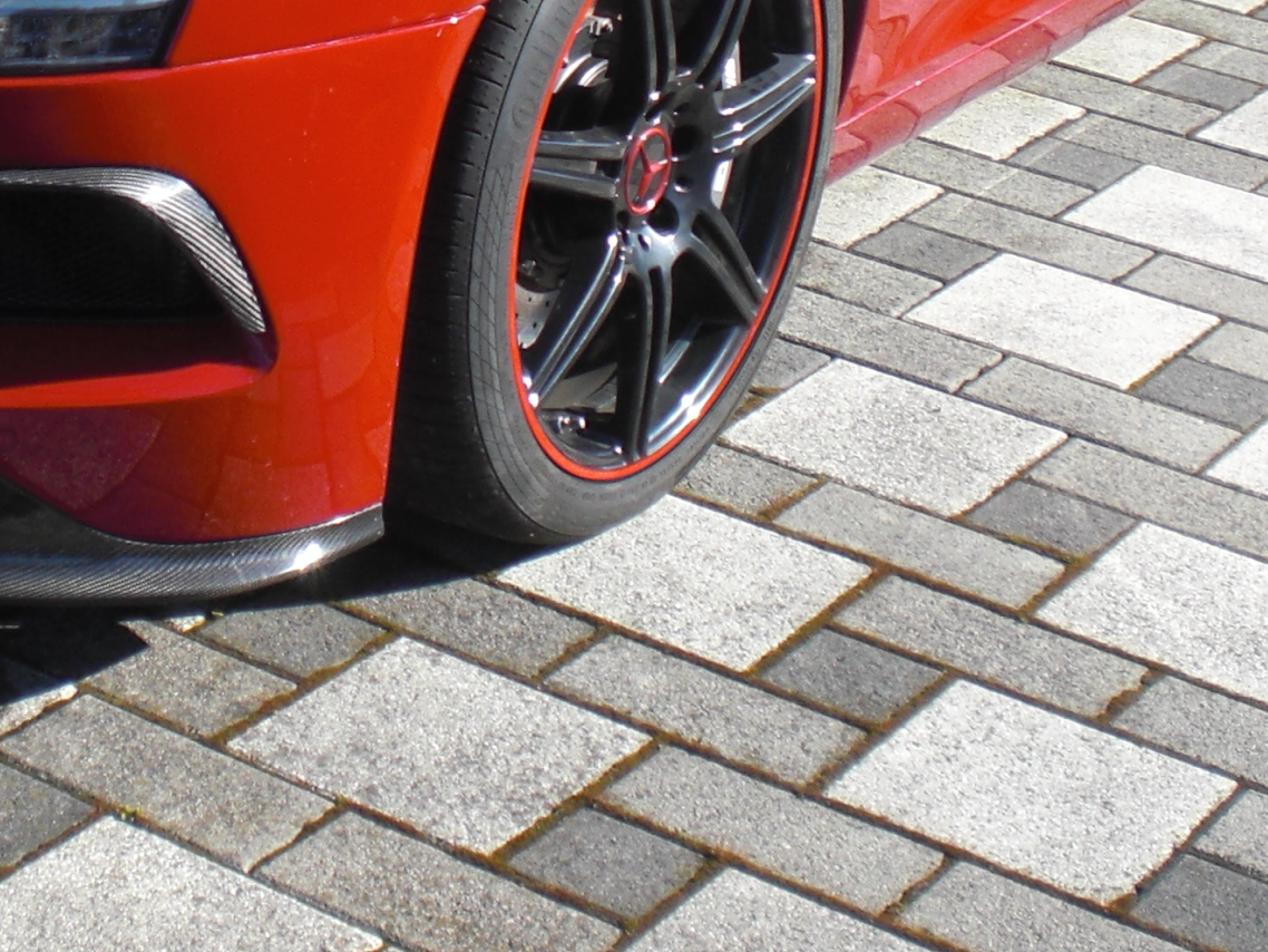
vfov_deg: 15.3
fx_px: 3444
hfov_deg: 20.5
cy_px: -79
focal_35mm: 94
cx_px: 192
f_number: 3.1
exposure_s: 1/500
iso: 64
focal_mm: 6.3
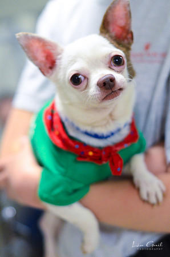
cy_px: 128
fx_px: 534
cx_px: 85
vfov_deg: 27.0
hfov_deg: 18.1
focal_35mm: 75
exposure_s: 1/400
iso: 2000
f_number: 2.2
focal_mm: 50
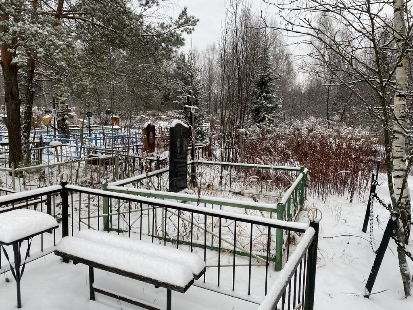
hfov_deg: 67.3
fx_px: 310
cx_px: 206
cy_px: 155
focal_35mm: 26
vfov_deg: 53.1
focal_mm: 4.25
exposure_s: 1/122
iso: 50
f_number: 1.8
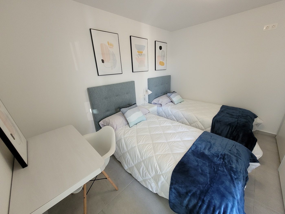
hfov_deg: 106.2
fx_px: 107
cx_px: 142
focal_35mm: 13
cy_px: 107
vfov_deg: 89.9
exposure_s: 1/50
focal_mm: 1.74
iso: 320
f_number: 2.2
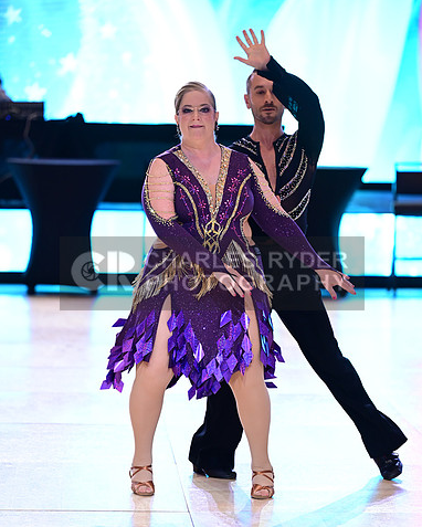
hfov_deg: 10.0
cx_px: 212
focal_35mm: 154
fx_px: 2403
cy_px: 274
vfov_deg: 12.5
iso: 2000
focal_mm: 135
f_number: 2.8
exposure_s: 1/400
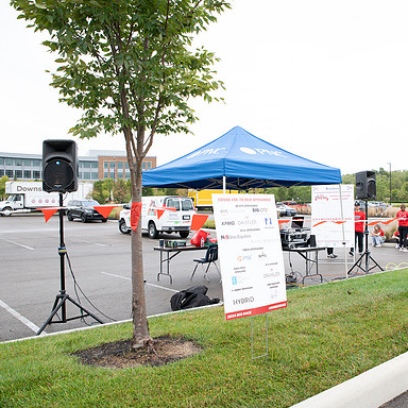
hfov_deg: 50.2
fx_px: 427
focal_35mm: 32
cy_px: 204
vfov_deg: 51.1
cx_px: 272
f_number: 5
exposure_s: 1/160
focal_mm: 24
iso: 640
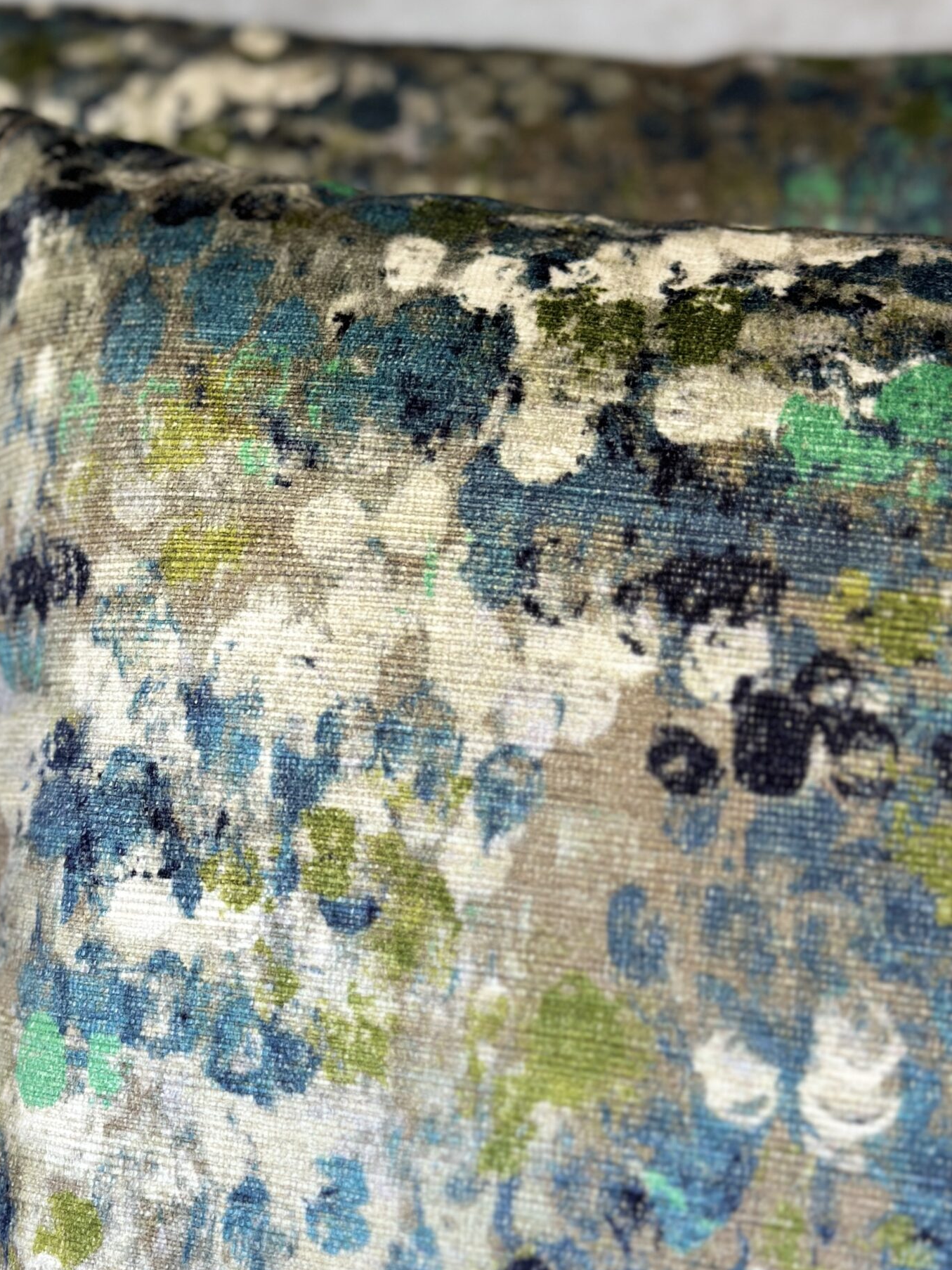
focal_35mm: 68
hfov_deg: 21.5
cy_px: 690
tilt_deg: -17.4
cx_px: 278
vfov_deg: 28.5
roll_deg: -0.2
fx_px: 2494
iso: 80
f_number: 1.78
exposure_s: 1/120
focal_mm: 6.86
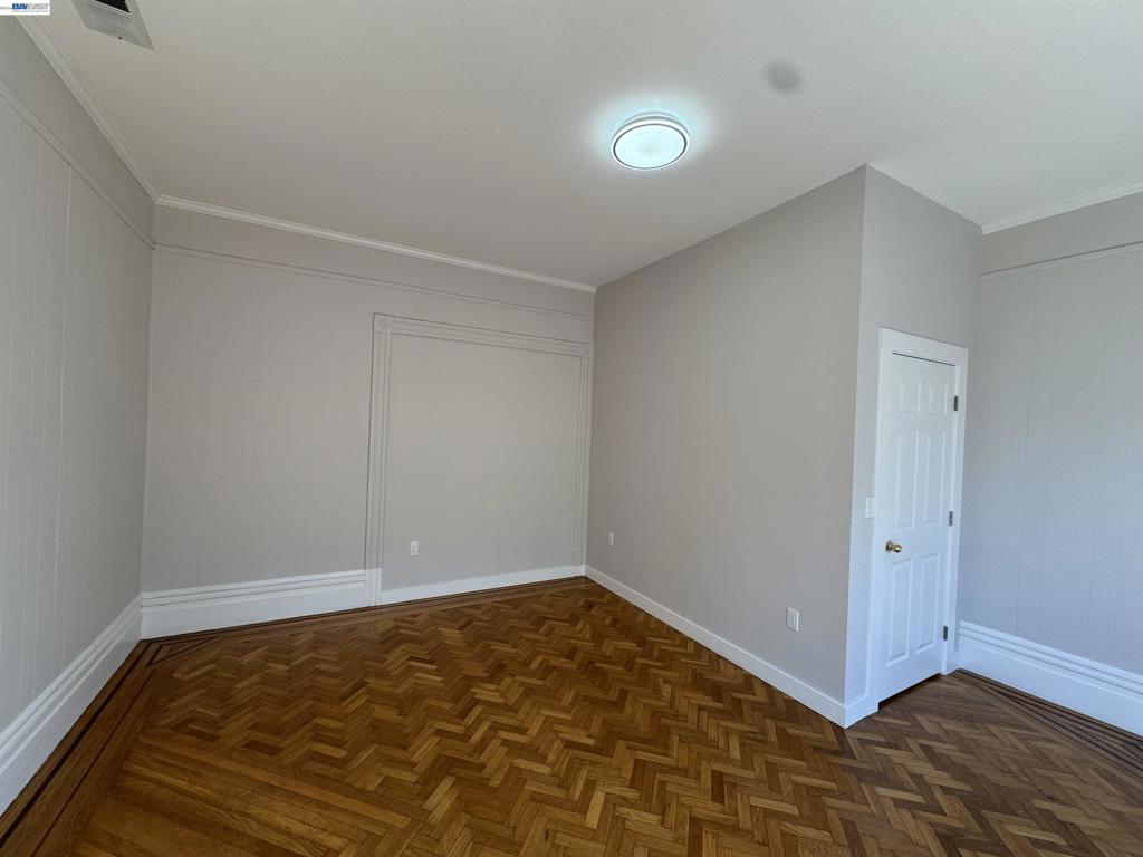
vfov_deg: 85.7
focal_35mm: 14
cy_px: 428
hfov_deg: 102.1
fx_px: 462
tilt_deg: -0.1
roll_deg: -1.8
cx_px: 572
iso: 40
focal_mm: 2.22
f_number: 2.2
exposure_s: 1/108
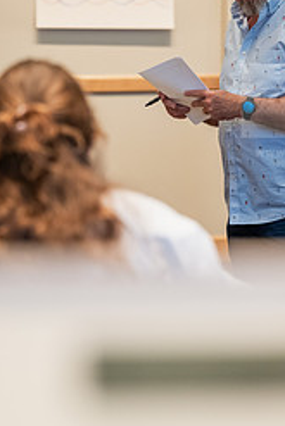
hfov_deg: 8.0
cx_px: 214
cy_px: 171
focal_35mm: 171
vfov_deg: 12.0
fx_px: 2028
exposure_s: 1/250
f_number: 3.2
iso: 2500
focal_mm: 94
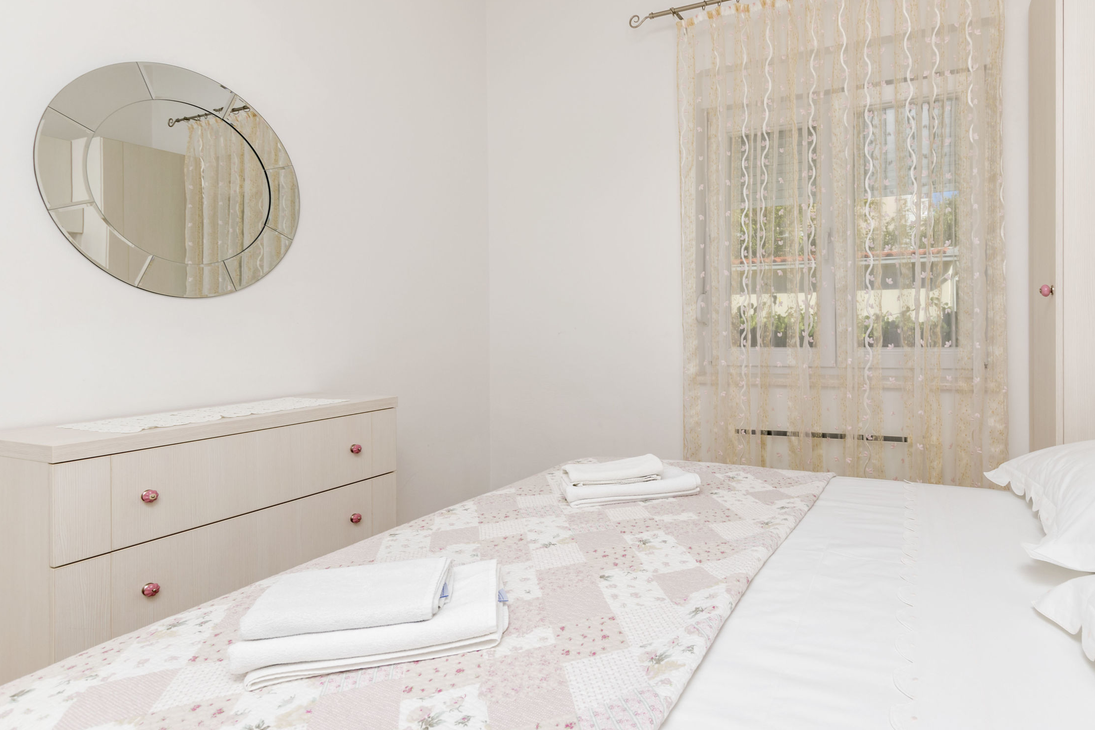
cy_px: 318
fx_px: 578
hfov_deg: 85.5
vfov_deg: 64.3
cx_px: 672
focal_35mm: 19
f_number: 8
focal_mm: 10
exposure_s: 1/160
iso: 100
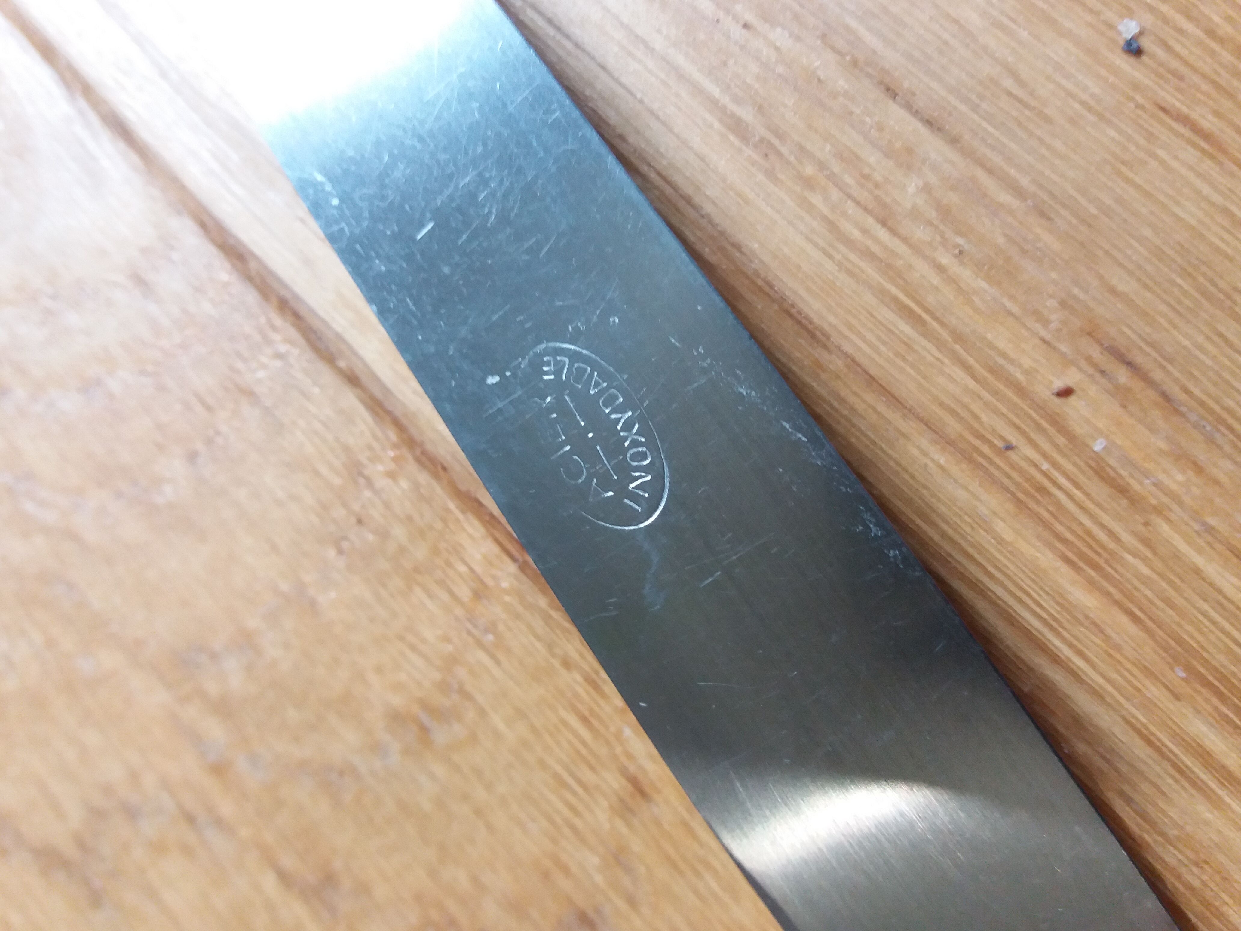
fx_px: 1004
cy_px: 466
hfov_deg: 63.4
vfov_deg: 49.7
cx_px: 620
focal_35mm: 28
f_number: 1.9
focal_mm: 3.7
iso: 250
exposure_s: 1/17
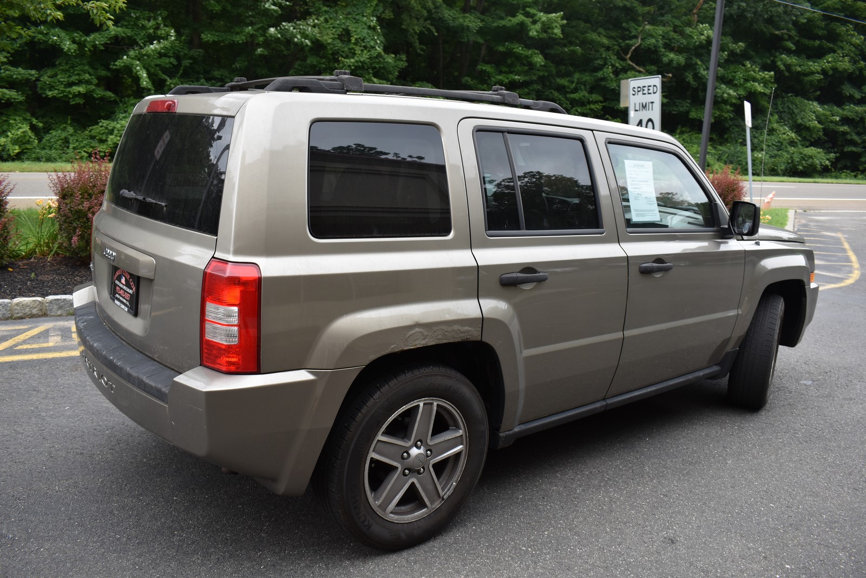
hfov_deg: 61.9
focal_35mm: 30
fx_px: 722
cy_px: 289
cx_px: 433
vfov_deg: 43.6
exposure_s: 1/250
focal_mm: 20
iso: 200
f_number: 5.6
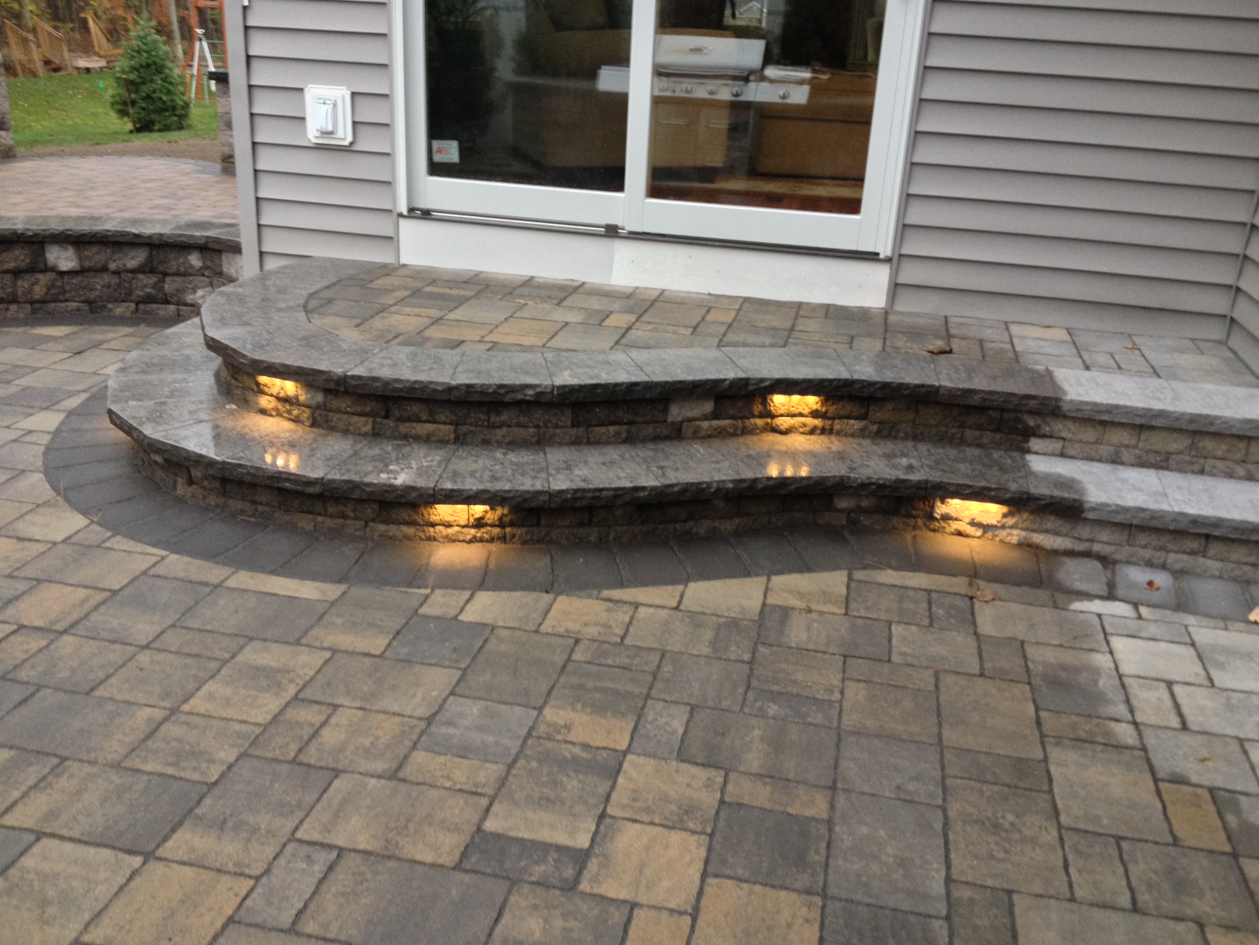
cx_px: 630
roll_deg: -1.0
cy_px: 472
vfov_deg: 40.7
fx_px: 1273
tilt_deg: -21.3
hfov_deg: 52.6
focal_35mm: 35
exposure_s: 1/20
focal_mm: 4.28
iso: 125
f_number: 2.4
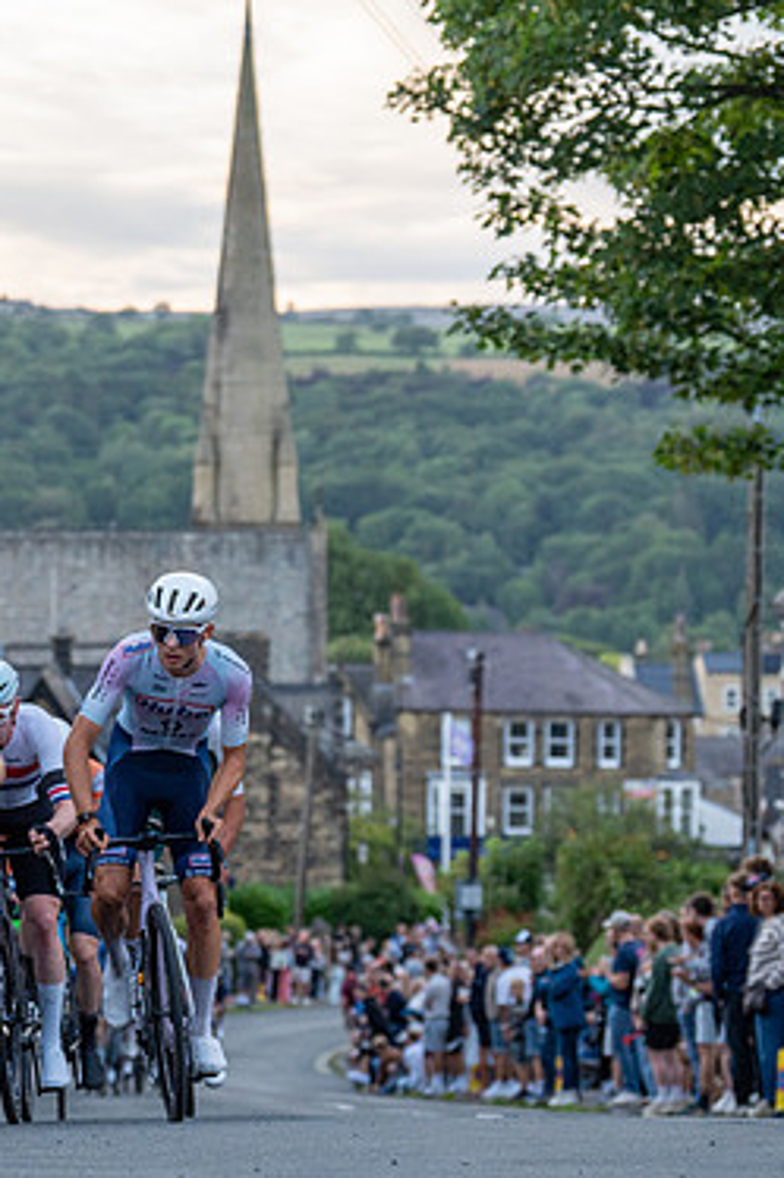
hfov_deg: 9.6
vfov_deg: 14.7
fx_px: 4577
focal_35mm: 140
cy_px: 498
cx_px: -178
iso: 1250
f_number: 3.5
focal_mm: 79
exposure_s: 1/800
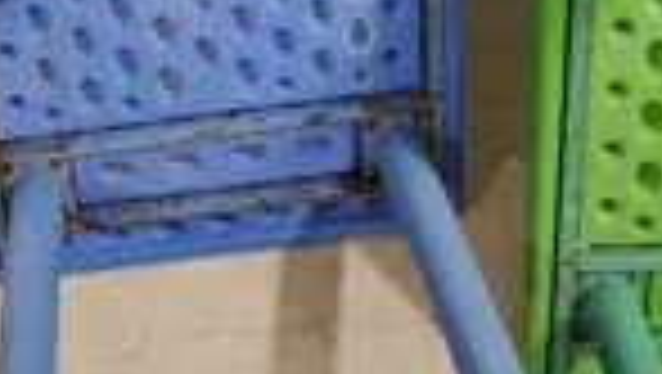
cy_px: -162
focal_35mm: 68
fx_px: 1195
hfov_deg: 30.7
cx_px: 221
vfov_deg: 16.4
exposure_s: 1/25
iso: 5046
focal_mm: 5.25
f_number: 1.7
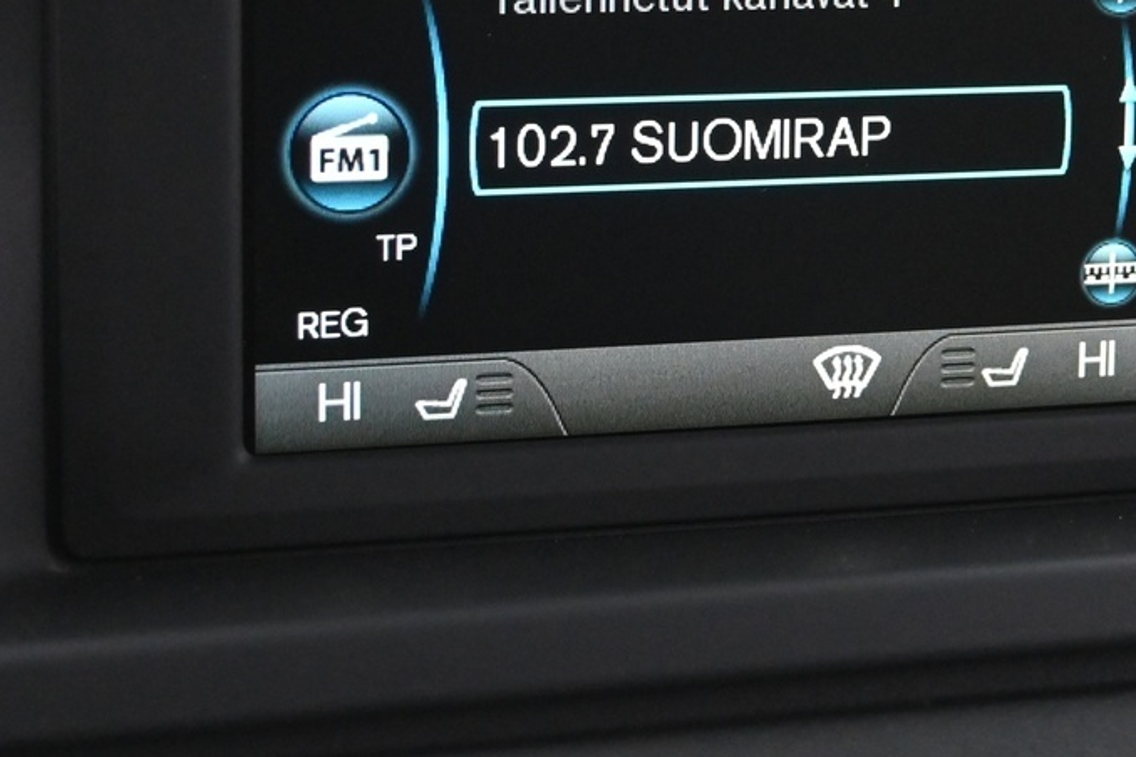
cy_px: 141
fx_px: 3111
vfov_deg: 13.8
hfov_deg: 20.6
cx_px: 727
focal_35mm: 99
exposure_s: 1/50
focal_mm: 27.5
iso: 3200
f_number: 4.5
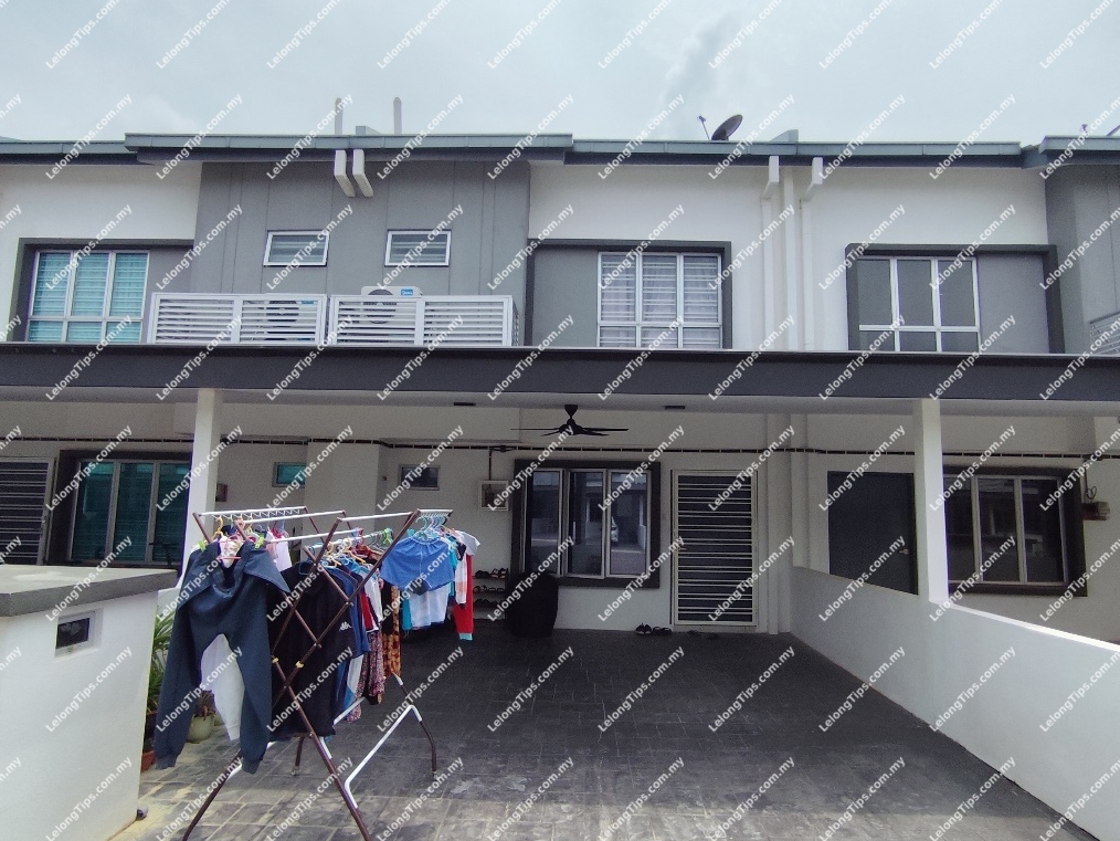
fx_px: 647
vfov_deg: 65.9
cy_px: 385
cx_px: 513
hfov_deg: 81.6
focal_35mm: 20
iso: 50
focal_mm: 1.65
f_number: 2.2
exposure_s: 1/3940
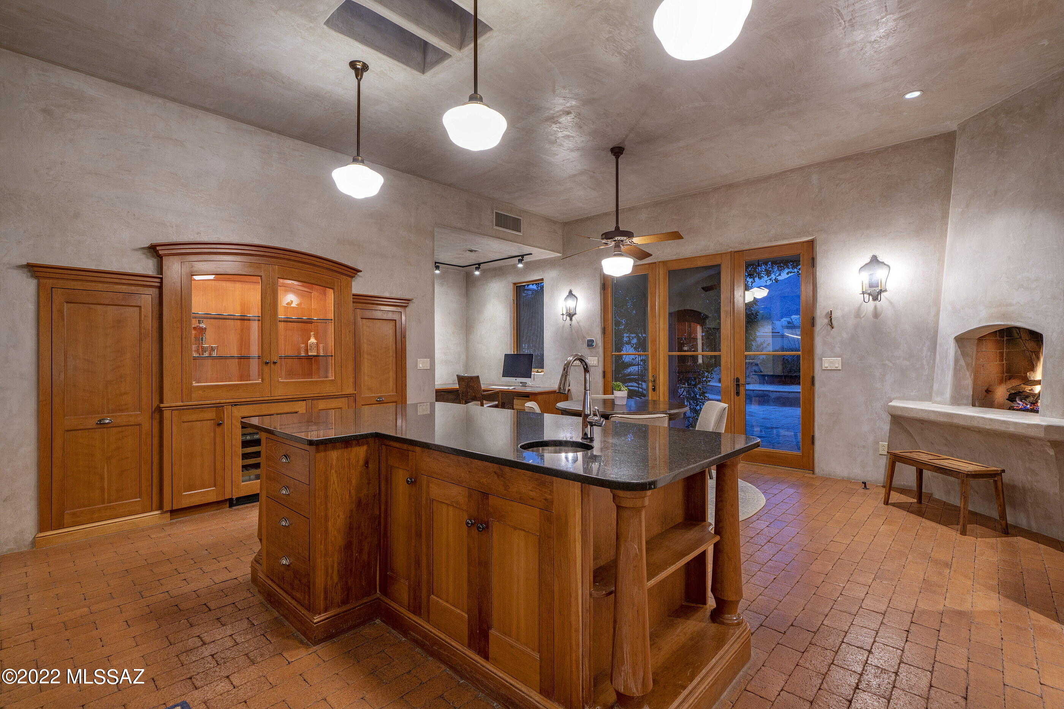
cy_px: 354
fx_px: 473
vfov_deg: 73.7
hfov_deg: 96.7
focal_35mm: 16
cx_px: 532
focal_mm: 16
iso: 100
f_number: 7.1
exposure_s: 1
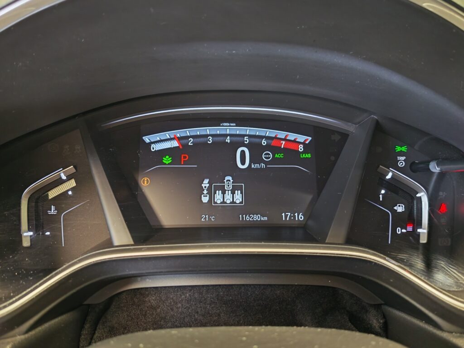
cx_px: 232
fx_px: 389
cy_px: 174
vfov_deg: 48.2
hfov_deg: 61.7
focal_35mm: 29
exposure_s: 1/33
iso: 640
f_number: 1.6
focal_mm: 5.4
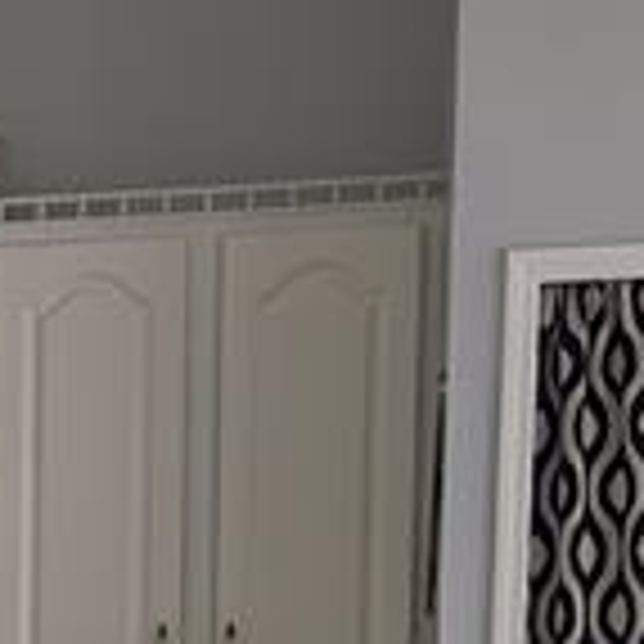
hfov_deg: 10.7
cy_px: 1184
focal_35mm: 151
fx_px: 3178
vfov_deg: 10.8
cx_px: -581
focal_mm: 6.9
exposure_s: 1/559
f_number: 1.68
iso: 22
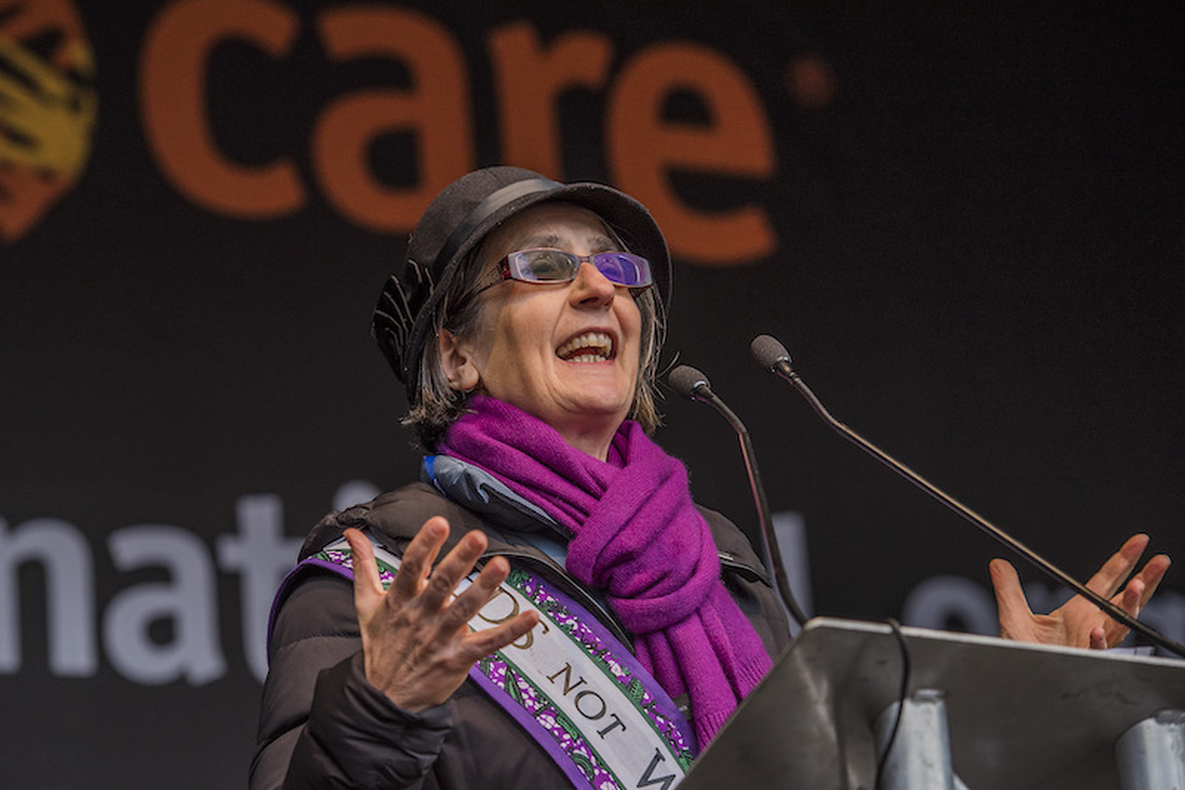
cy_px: 395
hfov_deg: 16.4
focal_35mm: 125
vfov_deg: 11.0
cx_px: 592
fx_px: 4113
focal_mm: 125
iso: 800
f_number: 6.3
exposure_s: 1/500
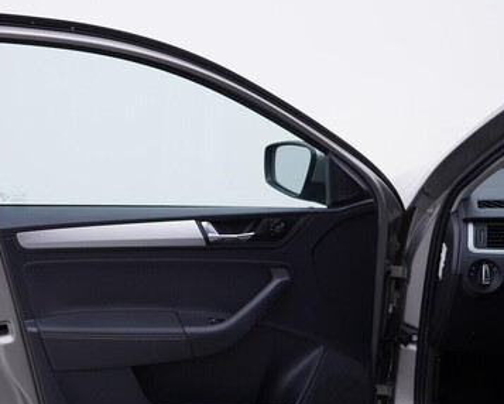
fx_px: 776
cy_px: 241
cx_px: 151
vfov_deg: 29.1
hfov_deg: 35.5
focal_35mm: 52
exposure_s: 1/60
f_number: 3.5
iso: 125
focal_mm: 24
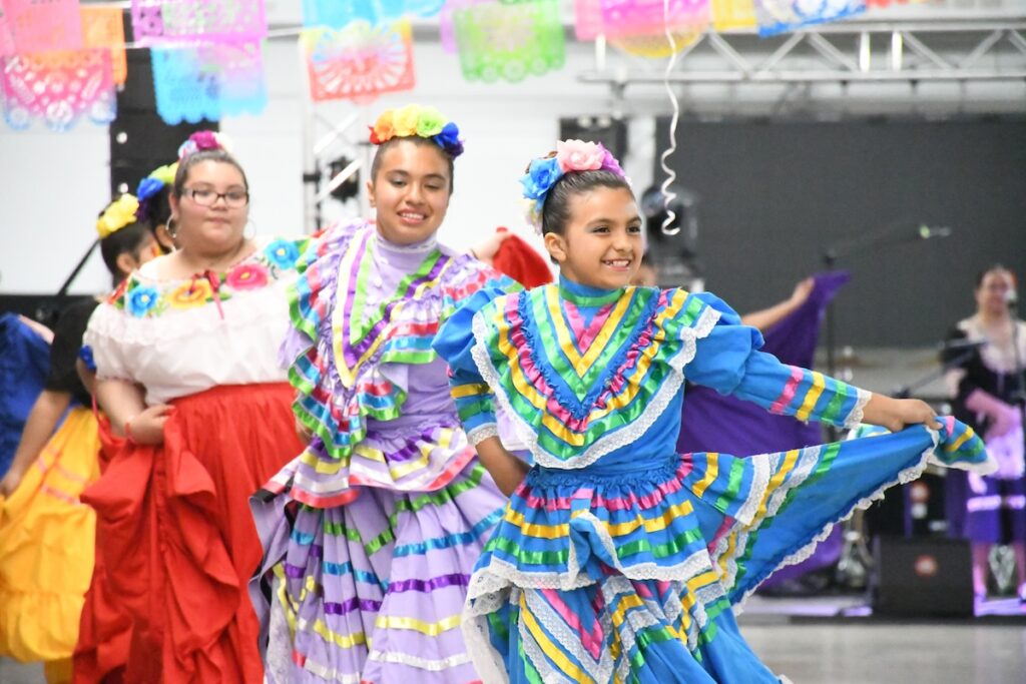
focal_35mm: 210
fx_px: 5985
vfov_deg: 6.5
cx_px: 513
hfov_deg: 9.8
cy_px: 342
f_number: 5.6
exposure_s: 1/500
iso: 25600
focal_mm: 140
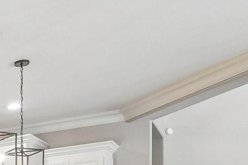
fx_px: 510
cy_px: 270
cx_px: -170
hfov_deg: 20.9
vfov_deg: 16.3
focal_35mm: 74
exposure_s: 1/3.33
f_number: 8
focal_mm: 10
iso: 400
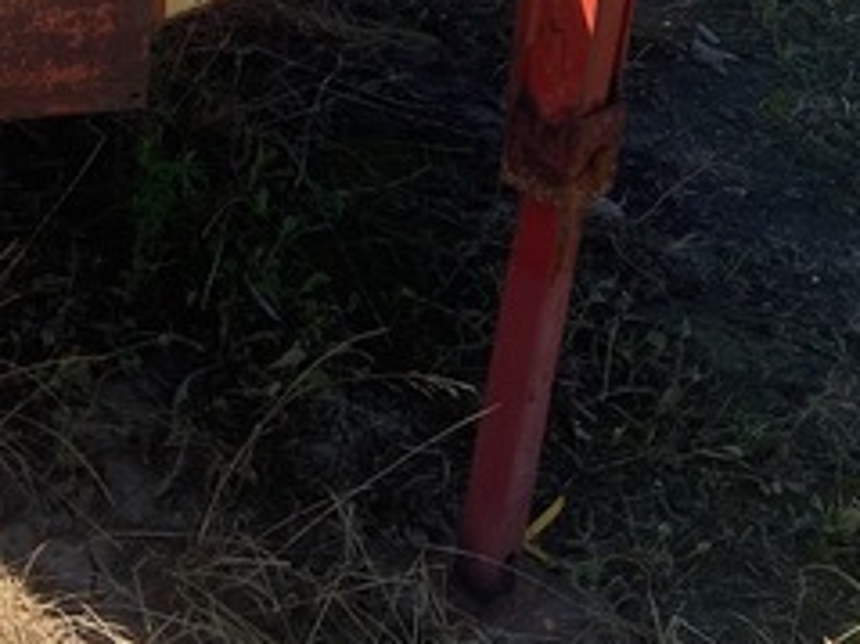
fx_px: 2160
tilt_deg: -13.9
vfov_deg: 15.2
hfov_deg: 21.5
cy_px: -414
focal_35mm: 87
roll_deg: +1.1
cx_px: -58
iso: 32
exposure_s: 1/2028
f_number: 1.8
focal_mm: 4.25
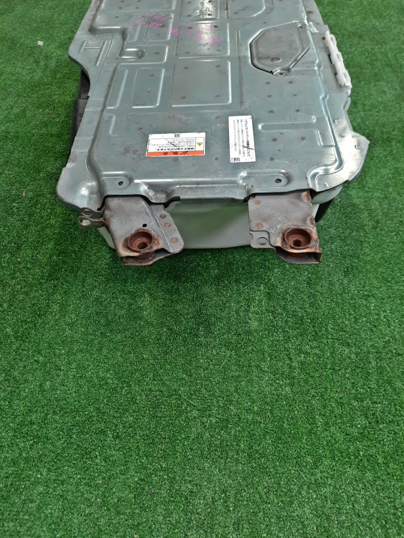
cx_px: 202
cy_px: 269
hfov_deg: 54.9
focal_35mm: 25
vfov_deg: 69.4
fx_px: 389
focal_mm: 4.6
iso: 221
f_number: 2
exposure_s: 1/50
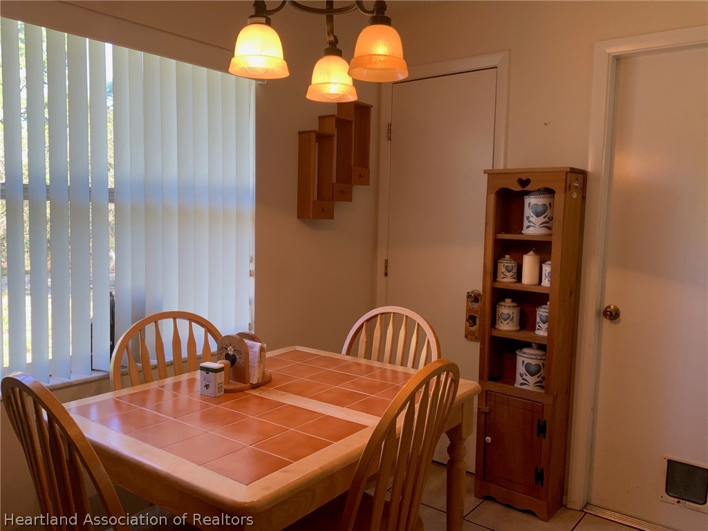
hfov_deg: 61.7
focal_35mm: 29
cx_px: 354
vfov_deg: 48.2
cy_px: 266
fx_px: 593
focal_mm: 3
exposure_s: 1/120
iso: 64
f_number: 1.8
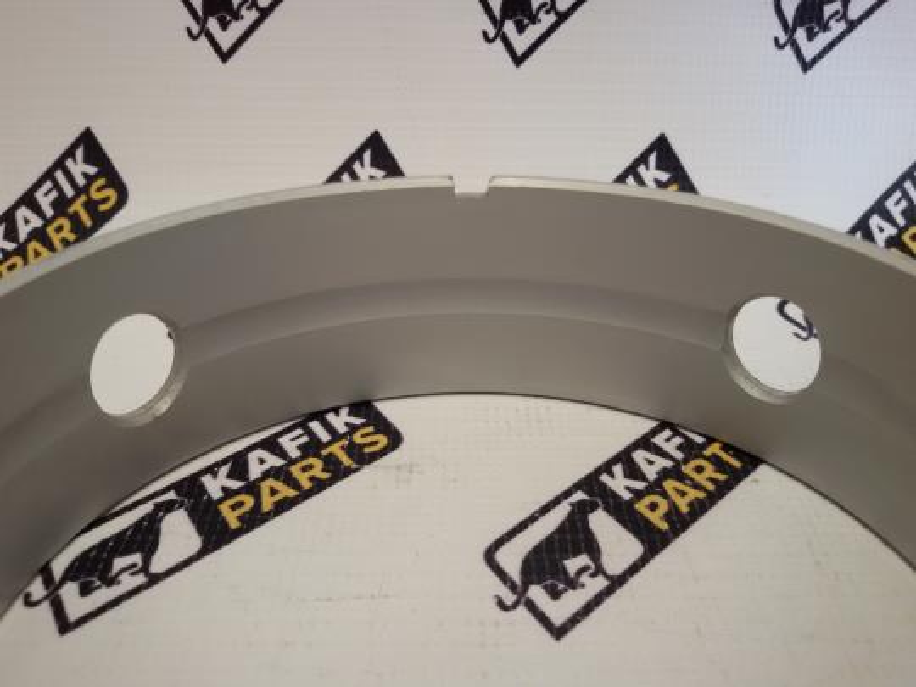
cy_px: 344
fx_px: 820
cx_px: 458
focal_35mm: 31
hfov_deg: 58.4
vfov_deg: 45.4
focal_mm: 2.93
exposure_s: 1/50
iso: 50
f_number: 2.4
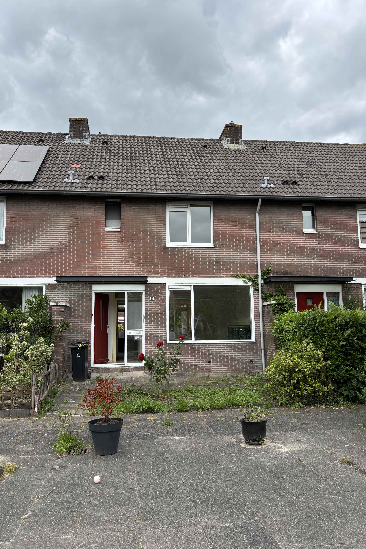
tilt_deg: +7.0
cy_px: 277
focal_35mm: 28
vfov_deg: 65.5
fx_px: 427
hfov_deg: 46.4
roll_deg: +0.2
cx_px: 175
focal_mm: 5.96
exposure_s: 1/1205
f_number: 1.6
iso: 50
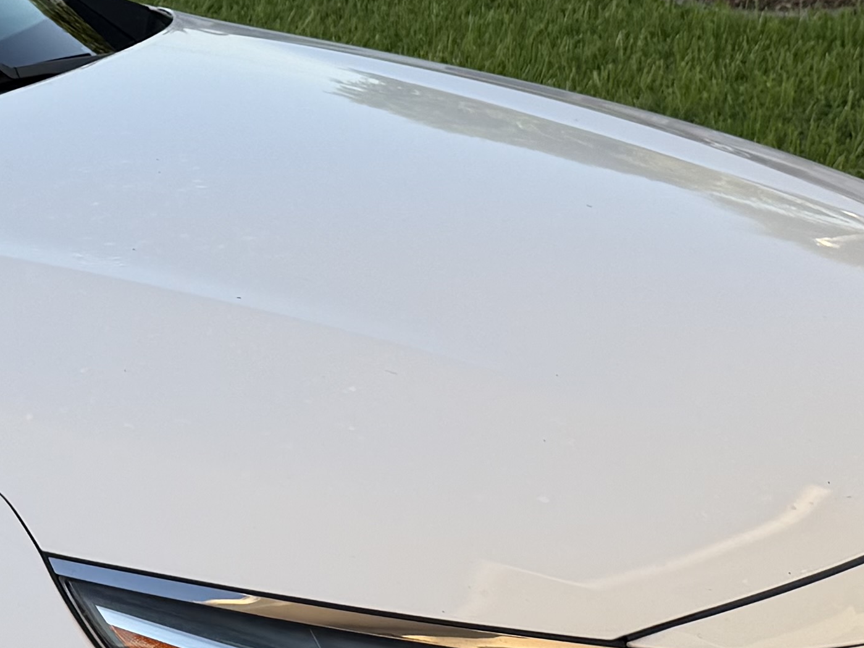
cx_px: -397
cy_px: 335
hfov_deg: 18.1
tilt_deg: -18.3
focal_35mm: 98
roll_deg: +1.5
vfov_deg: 15.1
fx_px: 2446
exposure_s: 1/967
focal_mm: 6.76
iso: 80
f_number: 1.78
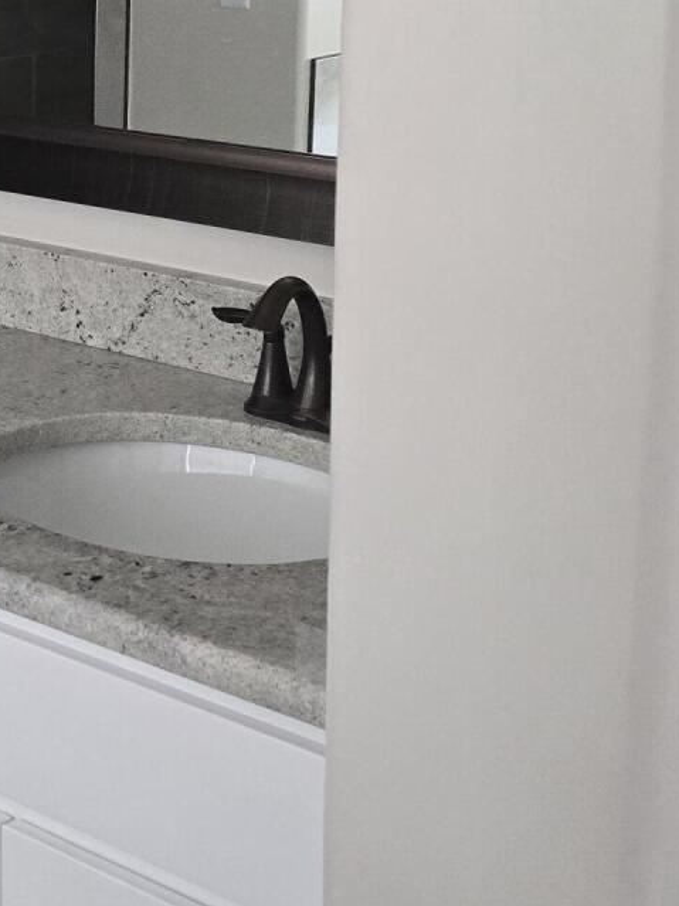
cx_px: -43
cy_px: 250
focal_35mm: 72
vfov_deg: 26.8
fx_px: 1884
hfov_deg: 19.7
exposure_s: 1/120
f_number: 1.7
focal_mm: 6.3
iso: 500
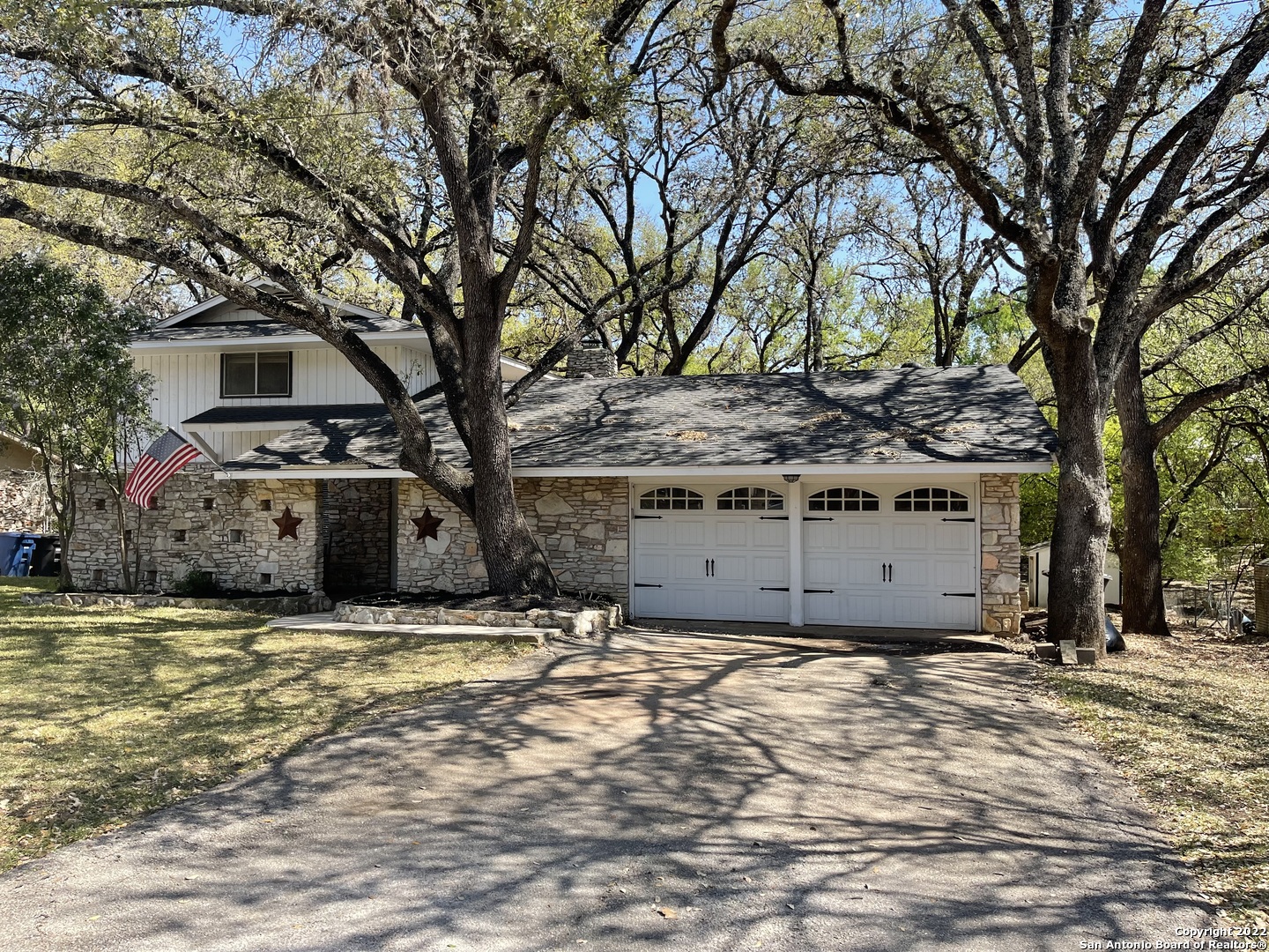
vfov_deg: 53.1
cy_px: 476
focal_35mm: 26
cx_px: 634
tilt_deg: +1.2
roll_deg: +0.1
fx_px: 953
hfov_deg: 67.3
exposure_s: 1/1057
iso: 32
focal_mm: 5.1
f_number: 1.6
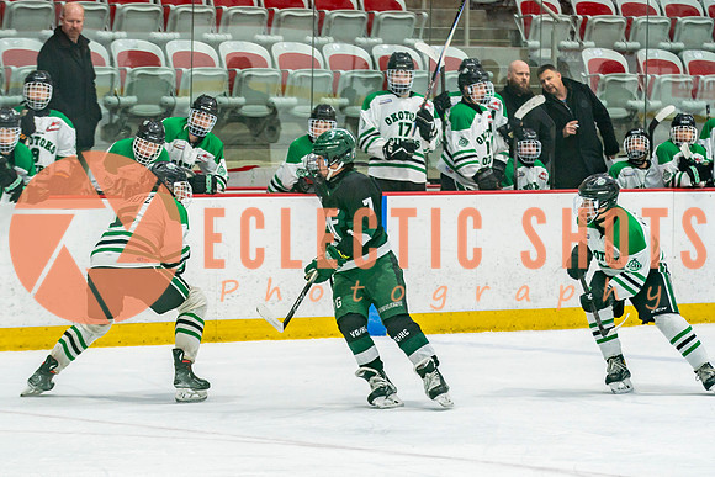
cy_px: 368
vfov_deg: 6.3
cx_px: 312
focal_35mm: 218
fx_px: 4324
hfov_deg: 9.5
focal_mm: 125
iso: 500
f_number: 3.2
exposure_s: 1/640
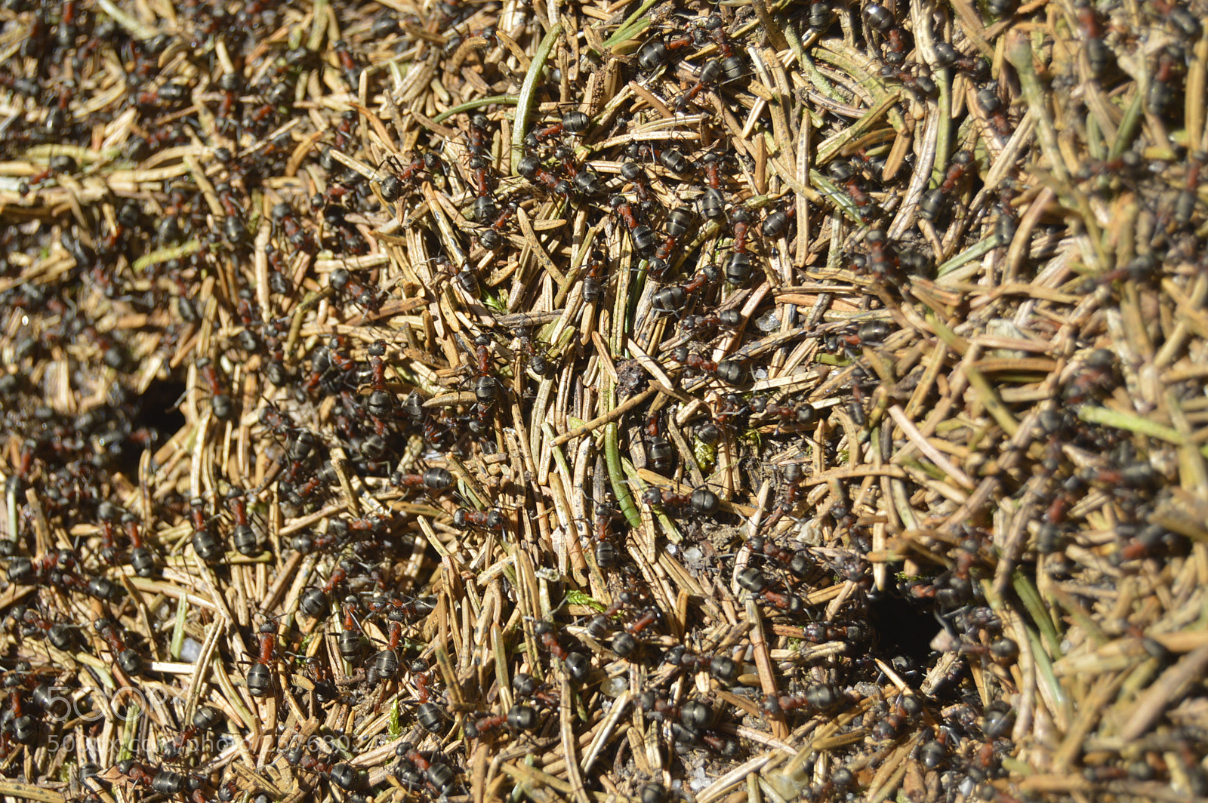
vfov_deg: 16.5
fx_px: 2766
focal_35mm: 82
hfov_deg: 24.6
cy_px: 402
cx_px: 604
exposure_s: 1/200
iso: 100
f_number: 7.1
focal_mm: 55
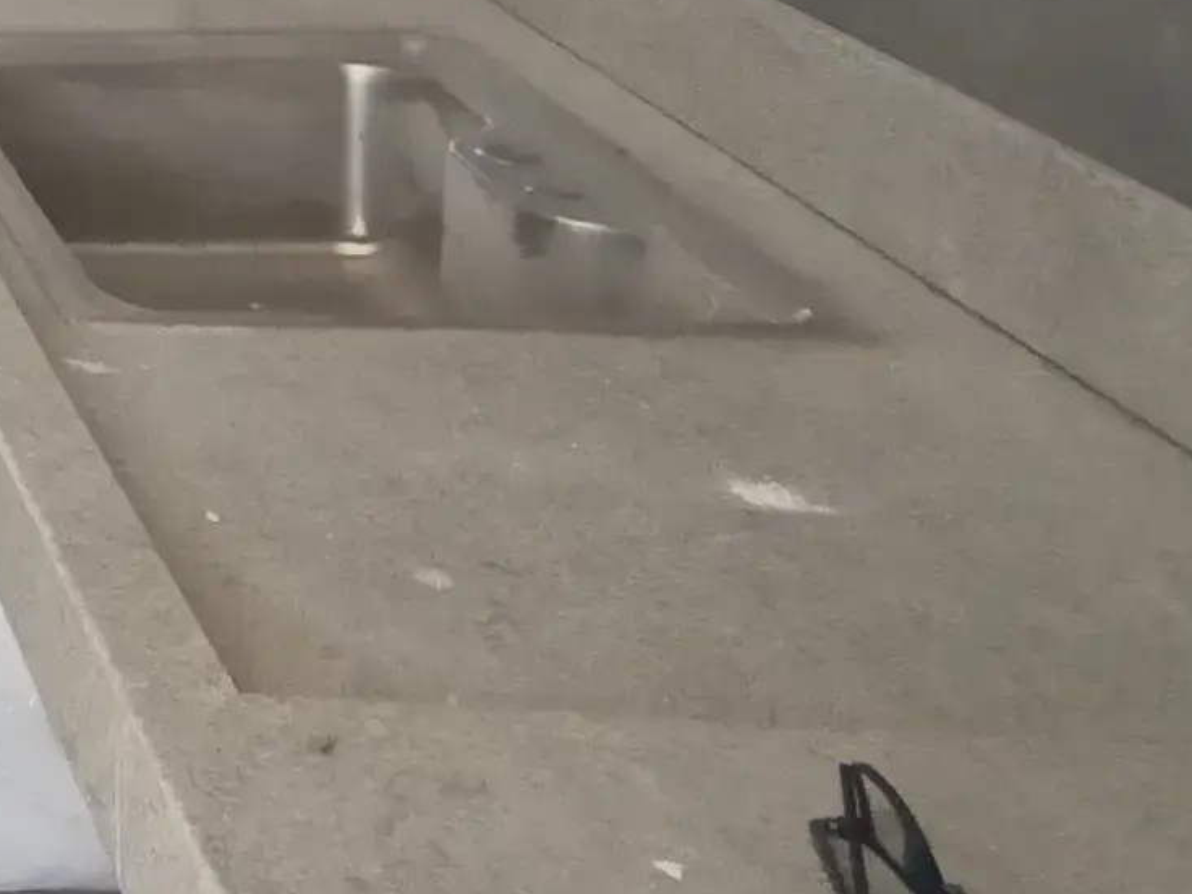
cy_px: -348
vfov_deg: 18.8
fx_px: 2445
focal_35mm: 71
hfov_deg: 18.9
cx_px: -1100
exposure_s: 1/120
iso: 160
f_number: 2.2
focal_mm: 1.65
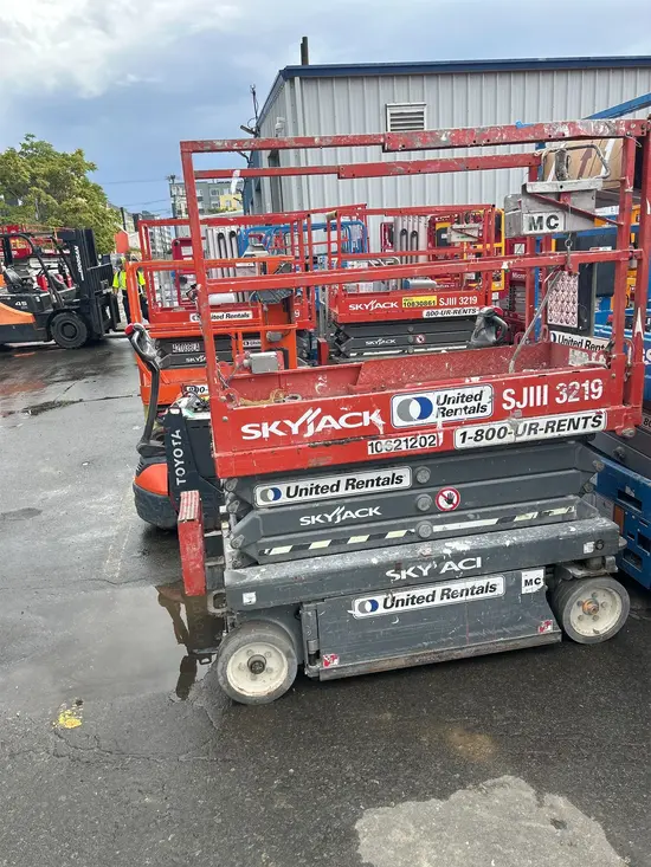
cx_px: 326
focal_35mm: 26
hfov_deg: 53.1
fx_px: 652
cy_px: 434
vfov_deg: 67.3
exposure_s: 1/957
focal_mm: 5.7
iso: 50
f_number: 1.5
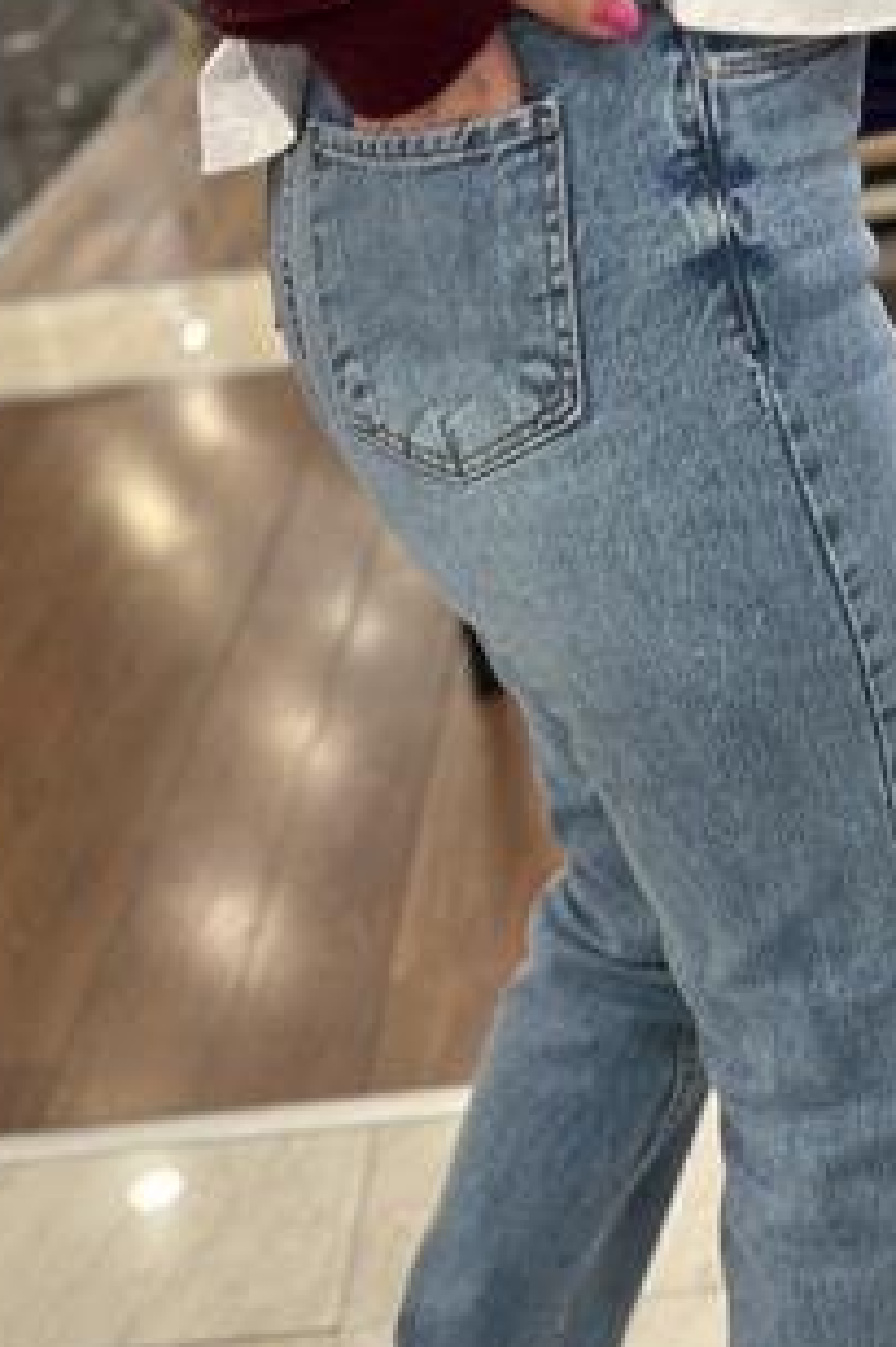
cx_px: 612
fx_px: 2504
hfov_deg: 20.2
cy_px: 772
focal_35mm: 67
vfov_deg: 30.1
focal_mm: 6.86
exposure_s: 1/50
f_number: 1.78
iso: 125
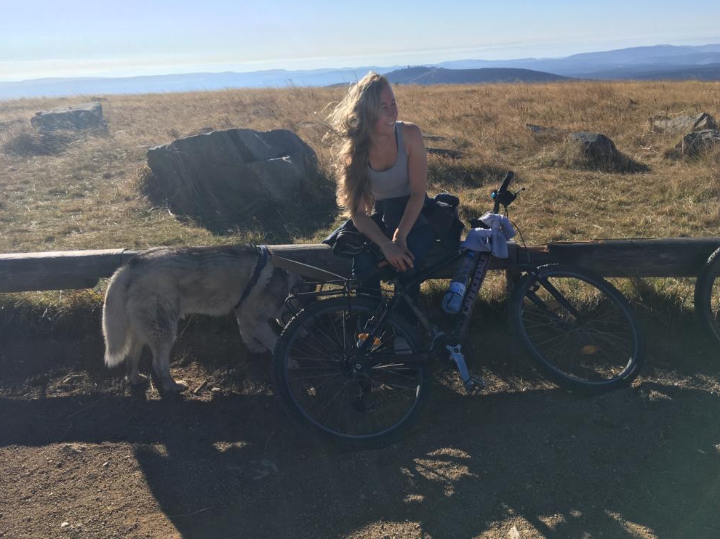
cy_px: 272
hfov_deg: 60.0
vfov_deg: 46.8
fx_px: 624
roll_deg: +2.4
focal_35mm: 30
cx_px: 369
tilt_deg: -18.5
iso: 25
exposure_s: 1/1479
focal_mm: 4.15
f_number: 2.2
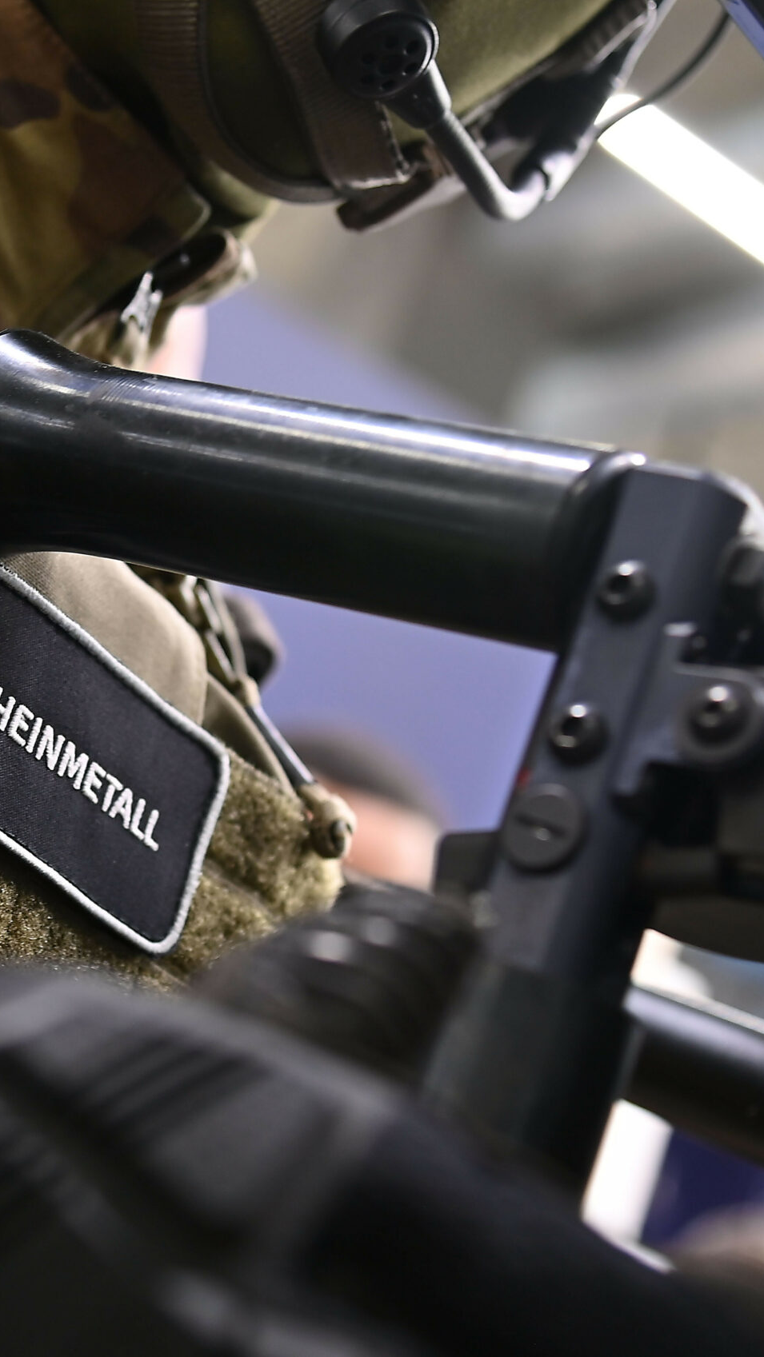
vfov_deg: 26.8
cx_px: 165
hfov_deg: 15.2
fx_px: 2844
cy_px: 675
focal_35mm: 79
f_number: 4
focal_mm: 50
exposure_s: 1/30
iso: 560
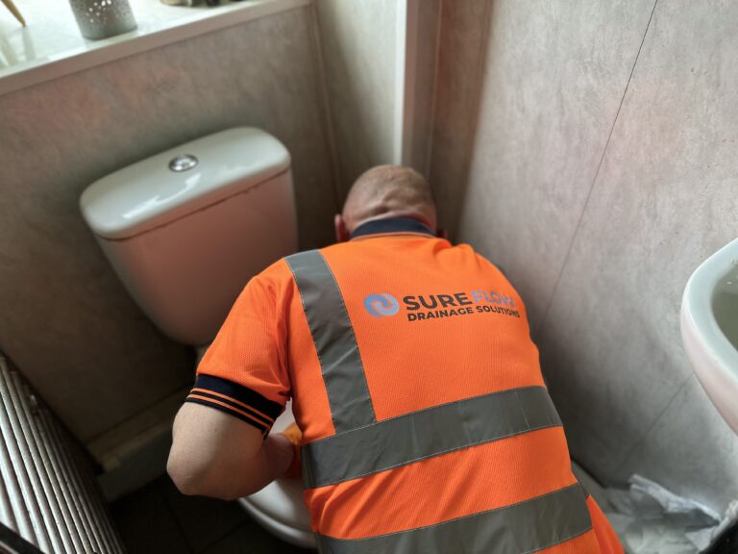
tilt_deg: -46.8
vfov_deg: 56.8
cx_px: 369
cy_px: 277
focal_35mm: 24
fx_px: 512
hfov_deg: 71.6
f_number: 1.78
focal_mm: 6.86
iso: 200
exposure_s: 1/121
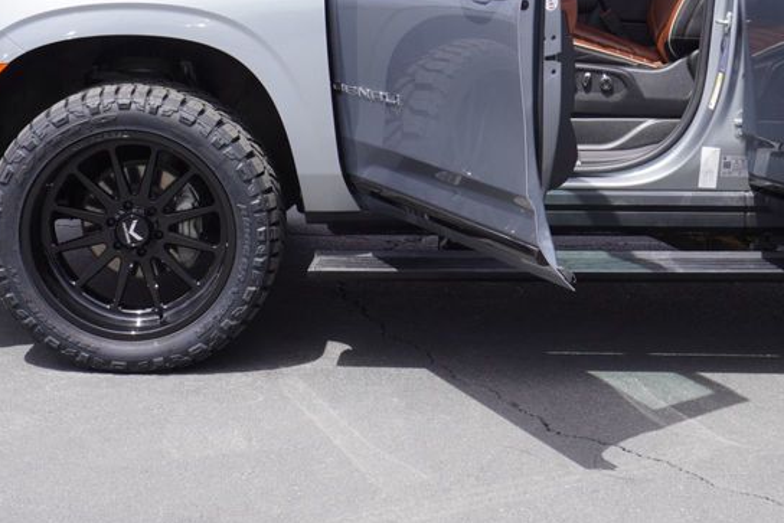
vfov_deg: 16.4
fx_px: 1785
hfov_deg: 24.7
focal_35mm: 82
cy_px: 42
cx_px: 507
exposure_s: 1/100
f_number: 9
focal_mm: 29
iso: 100
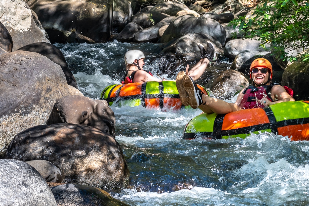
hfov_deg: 14.6
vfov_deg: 9.8
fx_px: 1202
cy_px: 102
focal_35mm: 140
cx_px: 237
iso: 100
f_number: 8
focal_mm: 50
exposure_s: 1/90
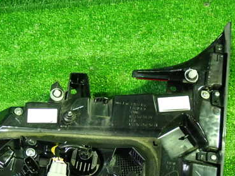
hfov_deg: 32.8
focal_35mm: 58
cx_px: 69
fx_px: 394
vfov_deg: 25.0
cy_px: 131
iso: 800
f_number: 2.5
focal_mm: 6.37
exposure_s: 1/20
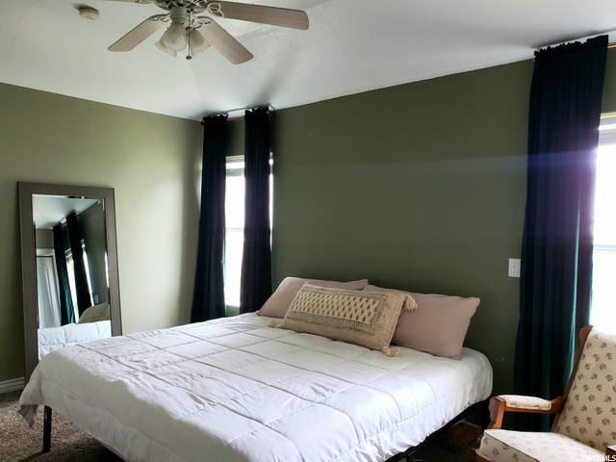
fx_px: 463
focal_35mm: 26
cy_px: 231
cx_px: 308
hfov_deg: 67.3
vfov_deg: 53.1
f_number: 2.4
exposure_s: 1/60
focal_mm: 4.3
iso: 320
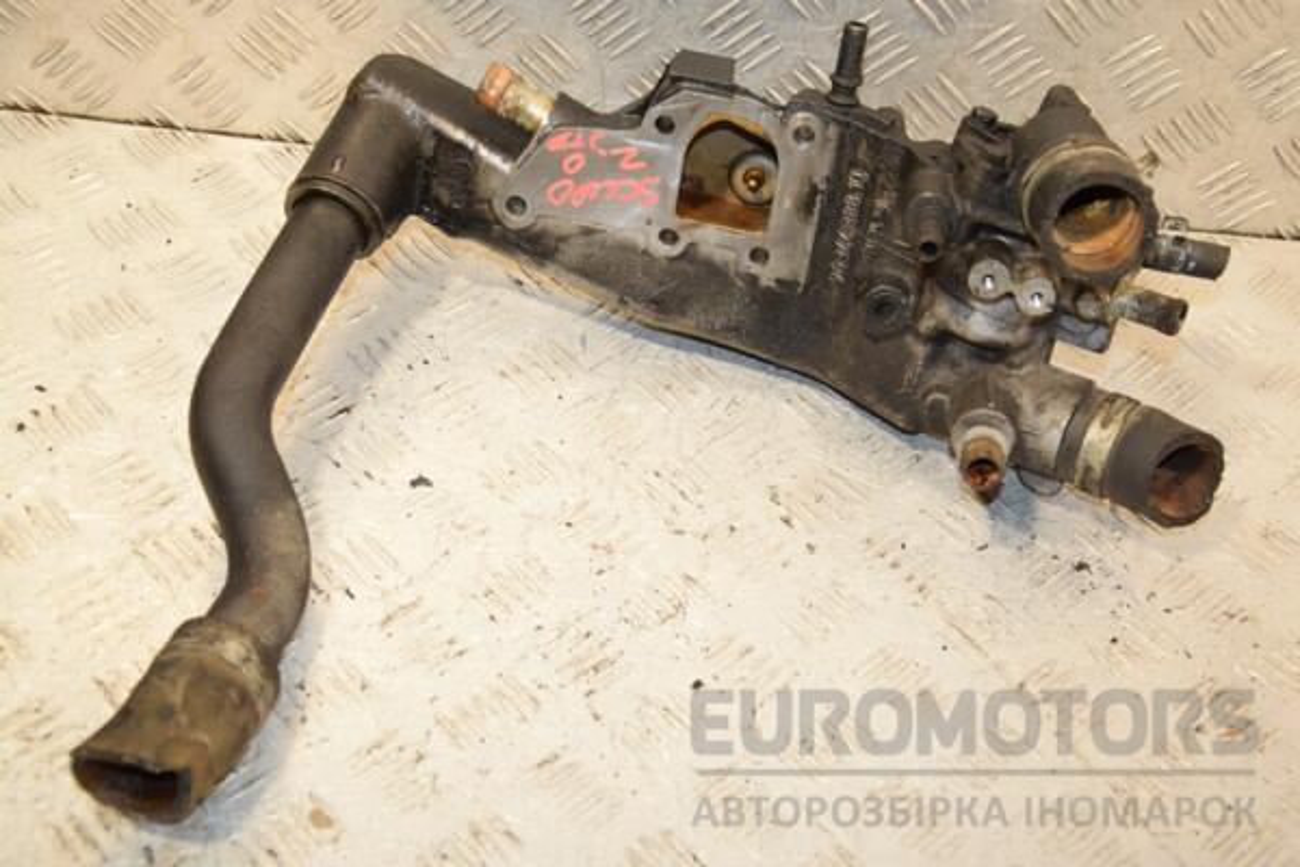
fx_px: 1896
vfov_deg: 25.8
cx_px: 650
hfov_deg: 37.9
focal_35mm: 52
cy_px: 434
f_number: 6.3
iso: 800
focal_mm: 35
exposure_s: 1/200
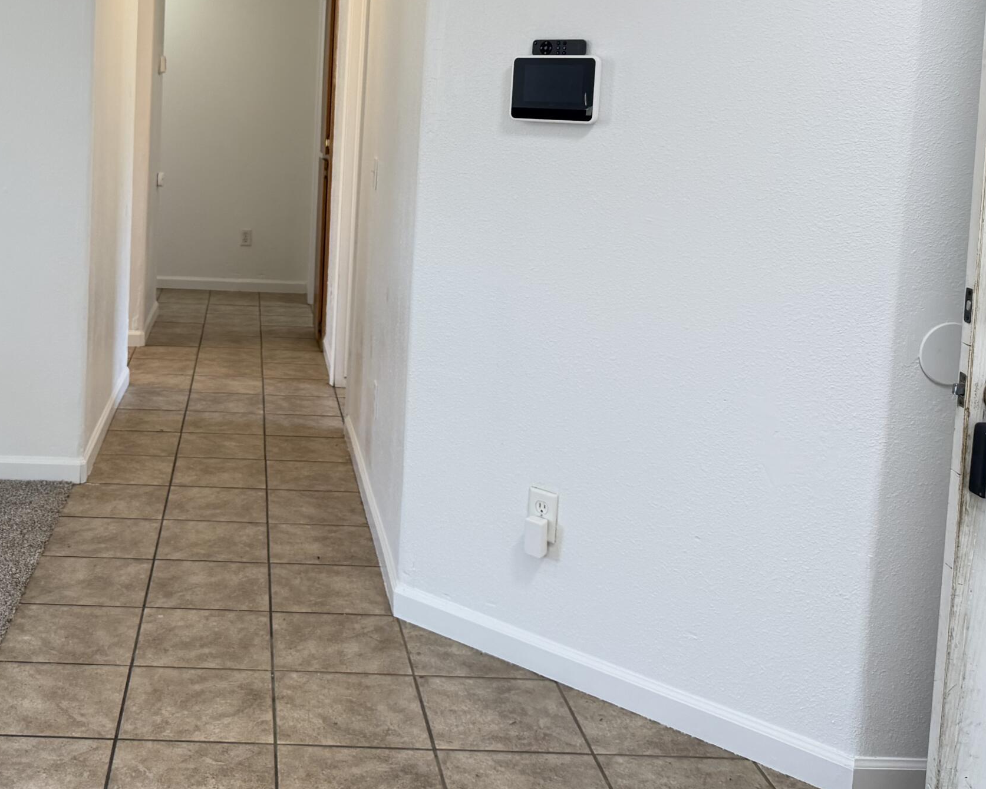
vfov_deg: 34.7
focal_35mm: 42
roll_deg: -1.3
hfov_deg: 42.5
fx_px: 1226
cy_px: 174
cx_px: 254
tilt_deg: -4.2
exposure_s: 1/120
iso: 200
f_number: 1.78
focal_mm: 6.76
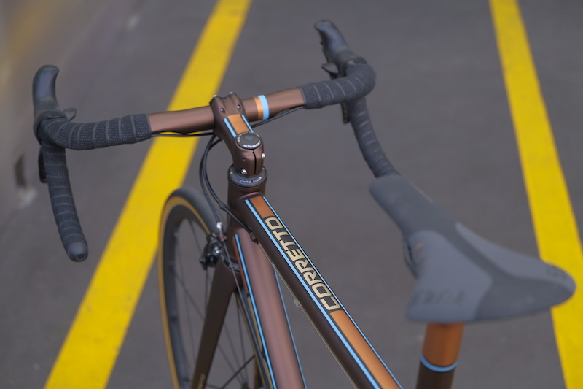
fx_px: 1214
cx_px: 292
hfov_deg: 27.0
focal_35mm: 75
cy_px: 194
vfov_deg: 18.2
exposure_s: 1/15
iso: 400
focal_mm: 50
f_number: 2.8
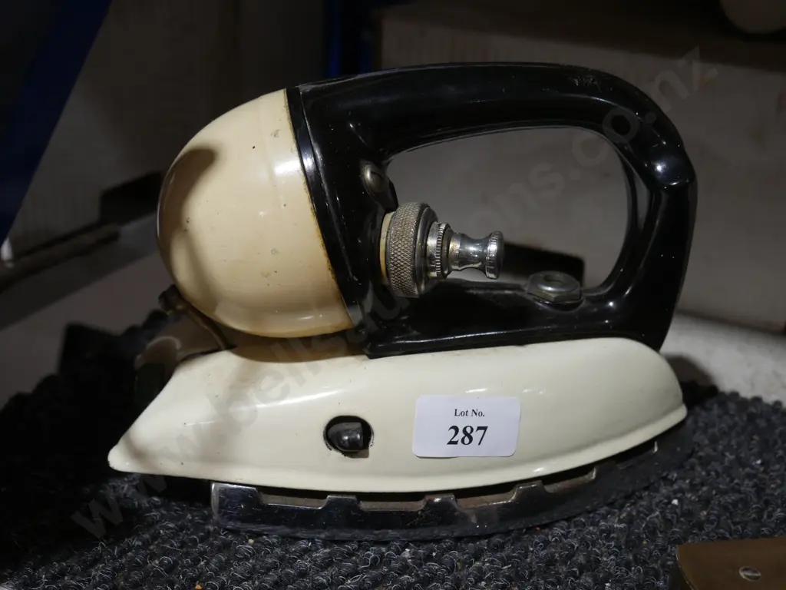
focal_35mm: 44
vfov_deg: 32.9
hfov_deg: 42.9
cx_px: 393
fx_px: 999
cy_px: 295
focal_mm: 22
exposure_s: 1/60
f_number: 4.7
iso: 320
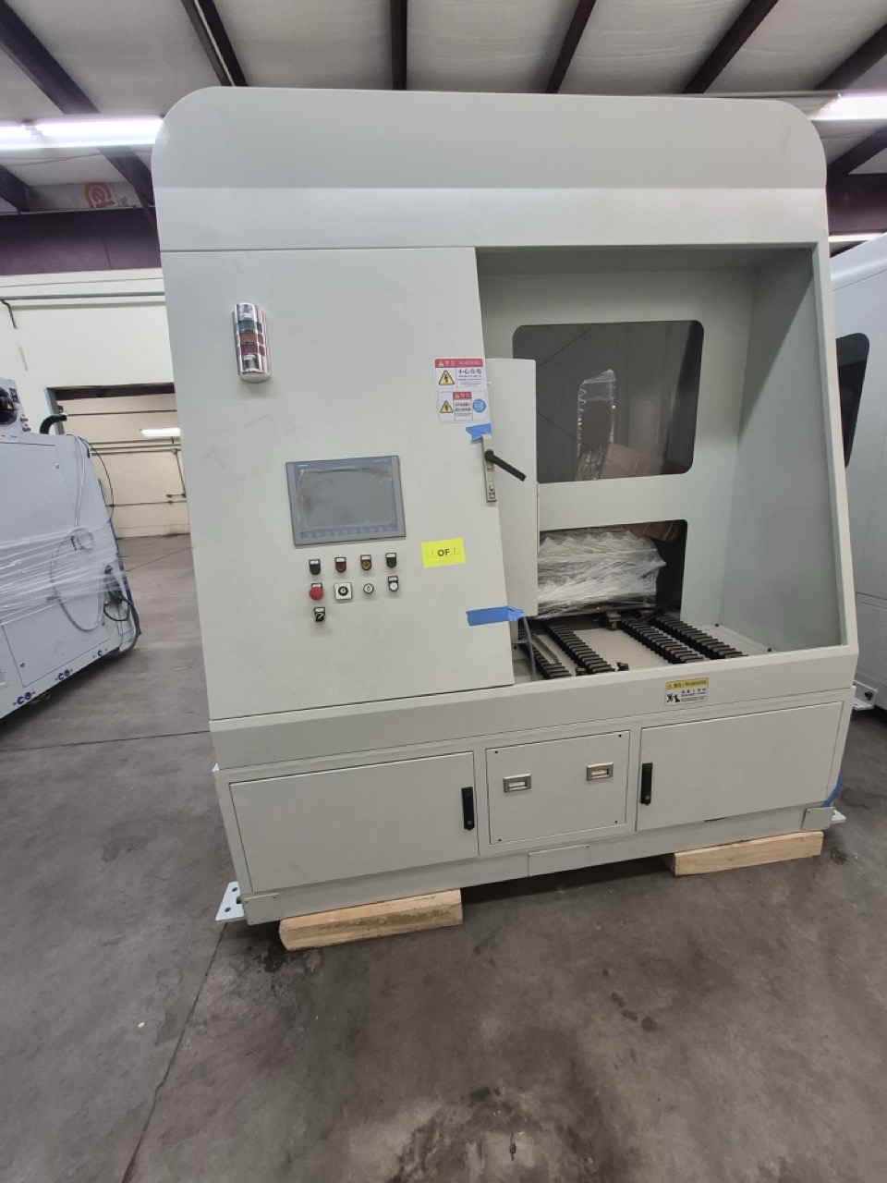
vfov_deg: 106.2
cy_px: 592
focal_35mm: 13
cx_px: 444
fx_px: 444
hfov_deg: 89.9
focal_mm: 1.74
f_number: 2.2
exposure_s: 1/60
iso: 160
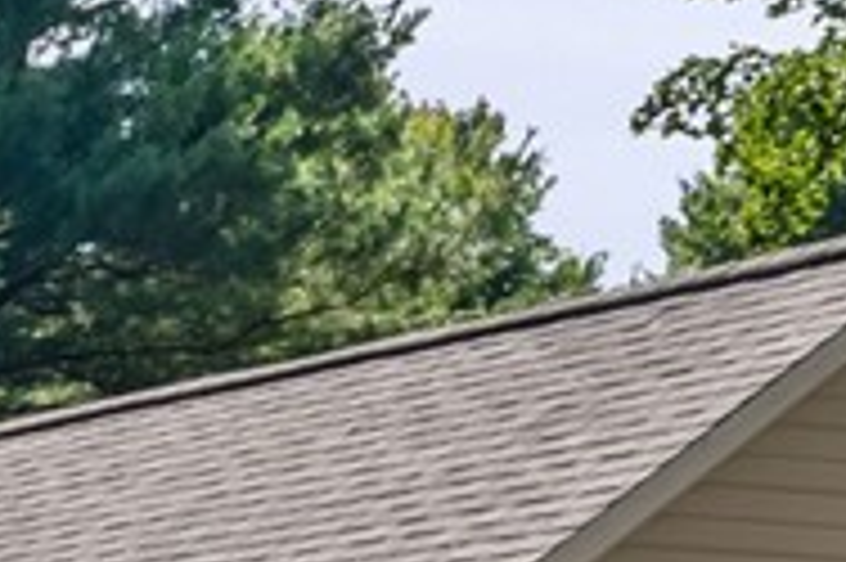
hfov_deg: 12.0
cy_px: 776
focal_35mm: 162
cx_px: -477
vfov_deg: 8.3
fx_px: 3804
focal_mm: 19
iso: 250
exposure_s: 1/100
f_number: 9
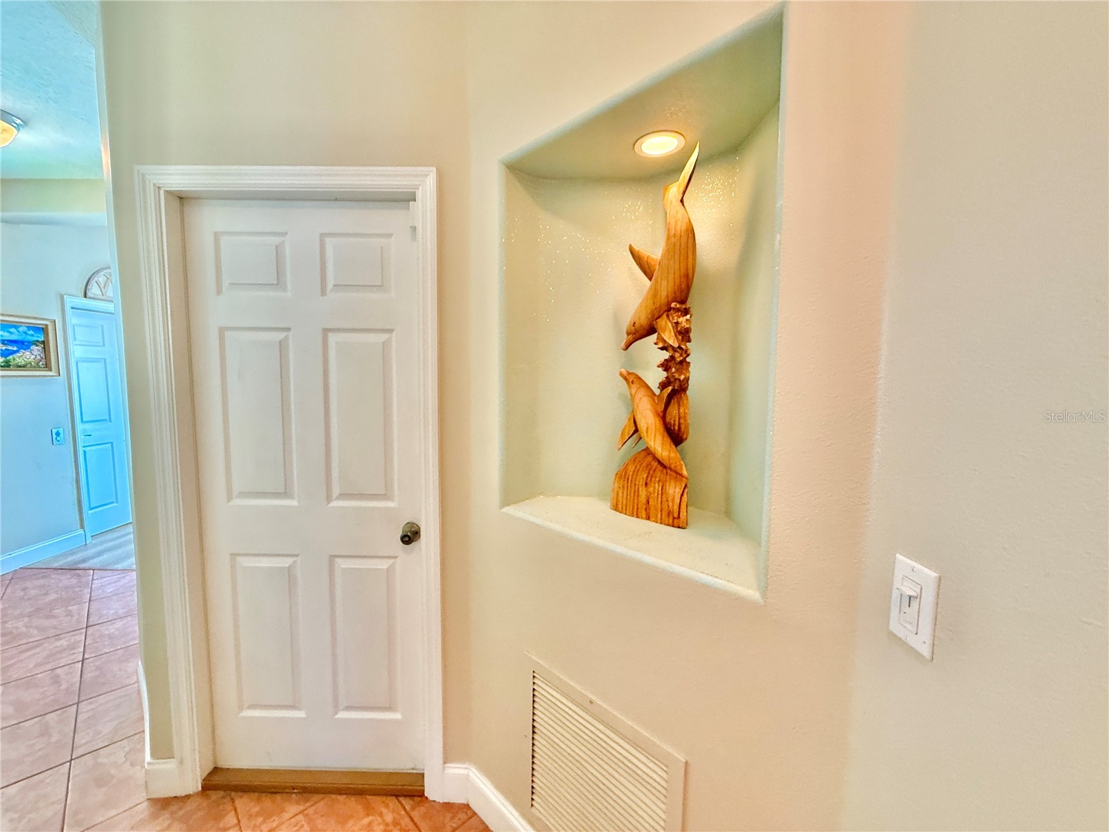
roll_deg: -1.1
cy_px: 416
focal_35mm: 14
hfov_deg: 102.1
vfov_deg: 85.7
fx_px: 449
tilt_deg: -2.9
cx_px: 554
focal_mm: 2.22
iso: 320
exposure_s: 1/60
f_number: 2.2
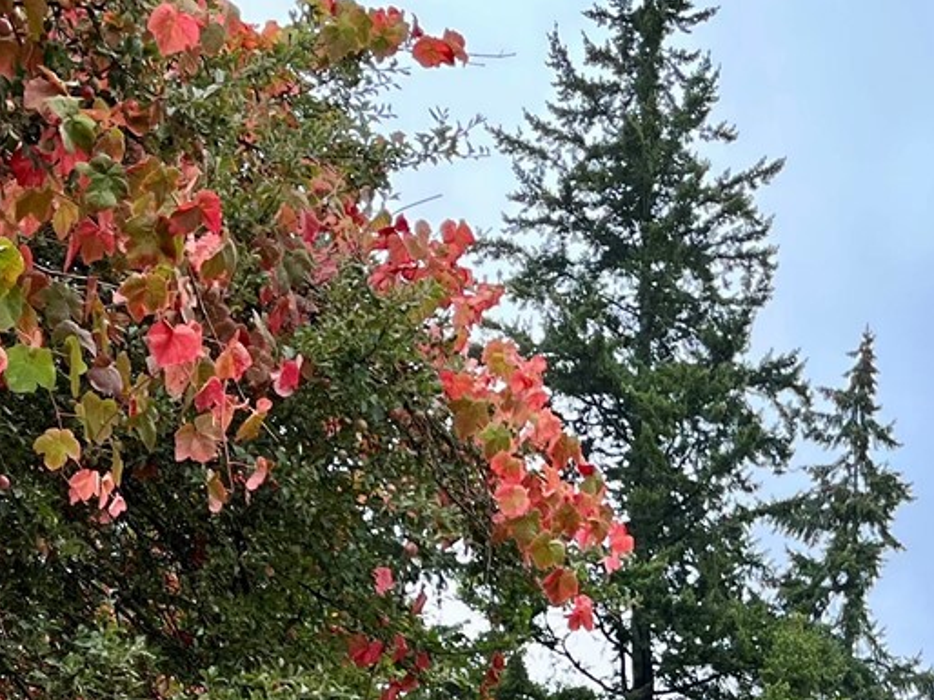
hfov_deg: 23.6
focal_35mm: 81
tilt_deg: +0.9
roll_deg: -1.0
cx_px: 796
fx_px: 2185
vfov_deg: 16.5
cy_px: 1060
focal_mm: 5.1
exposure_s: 1/497
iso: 50
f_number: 1.6
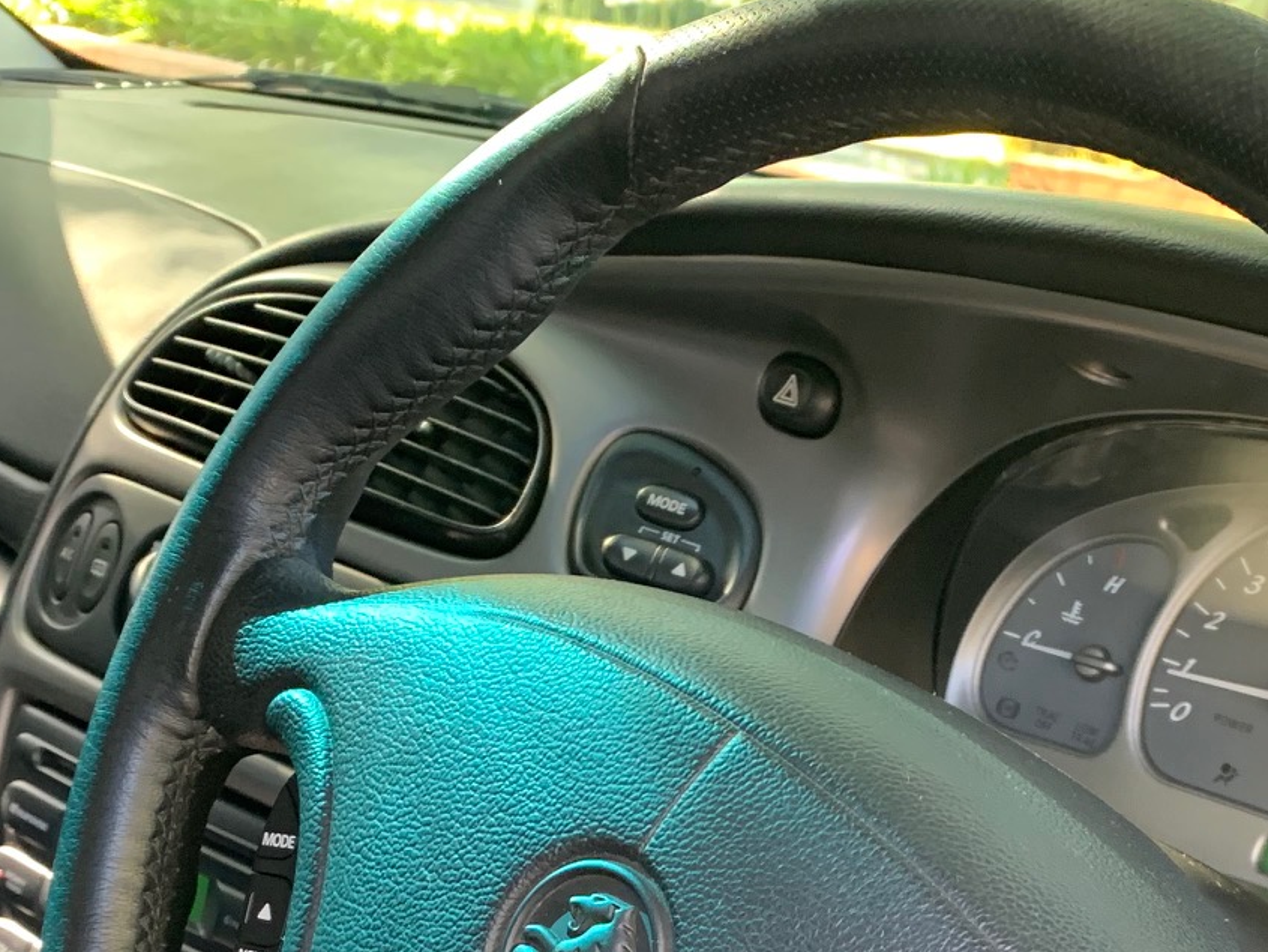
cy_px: 1057
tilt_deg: -21.5
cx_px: 839
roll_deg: -9.6
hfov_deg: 31.0
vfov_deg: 22.3
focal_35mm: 62
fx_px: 2271
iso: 200
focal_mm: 4.25
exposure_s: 1/60
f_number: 1.8
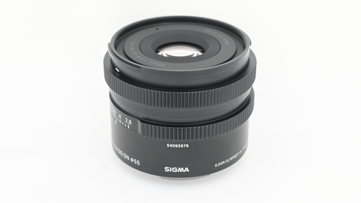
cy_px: 102
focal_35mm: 69
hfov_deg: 30.8
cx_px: 182
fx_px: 656
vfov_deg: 17.6
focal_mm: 43
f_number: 6
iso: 1000
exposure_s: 1/20
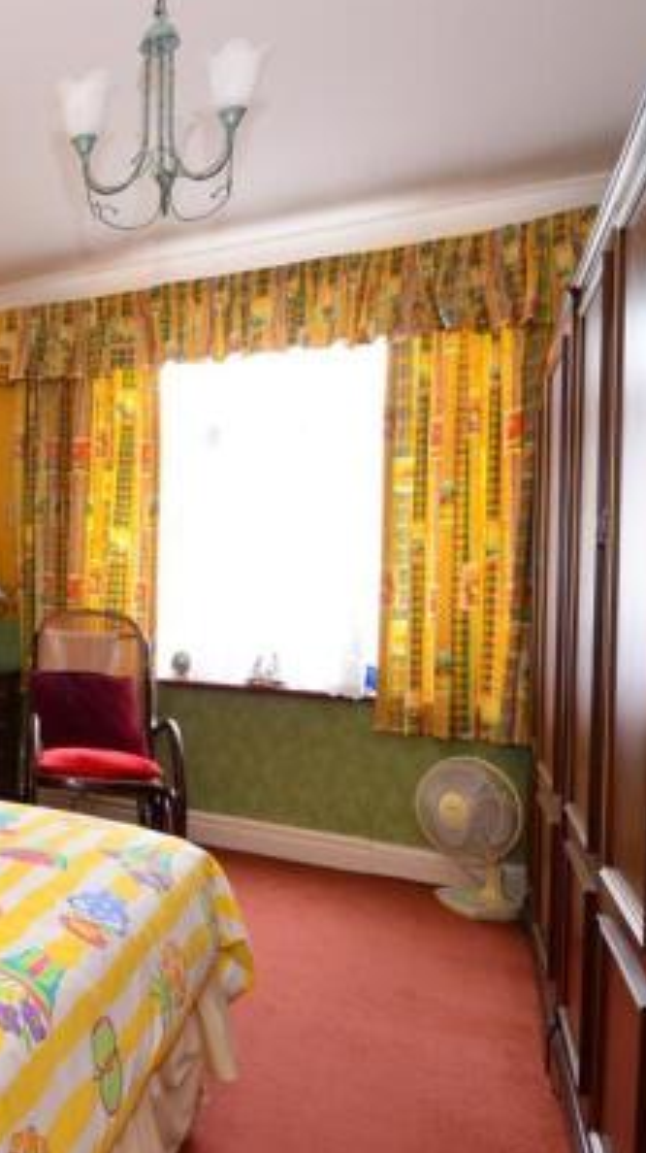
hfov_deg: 34.6
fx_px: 794
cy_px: 576
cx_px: -143
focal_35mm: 26
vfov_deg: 71.9
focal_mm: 10
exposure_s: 1.3
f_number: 11
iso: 400
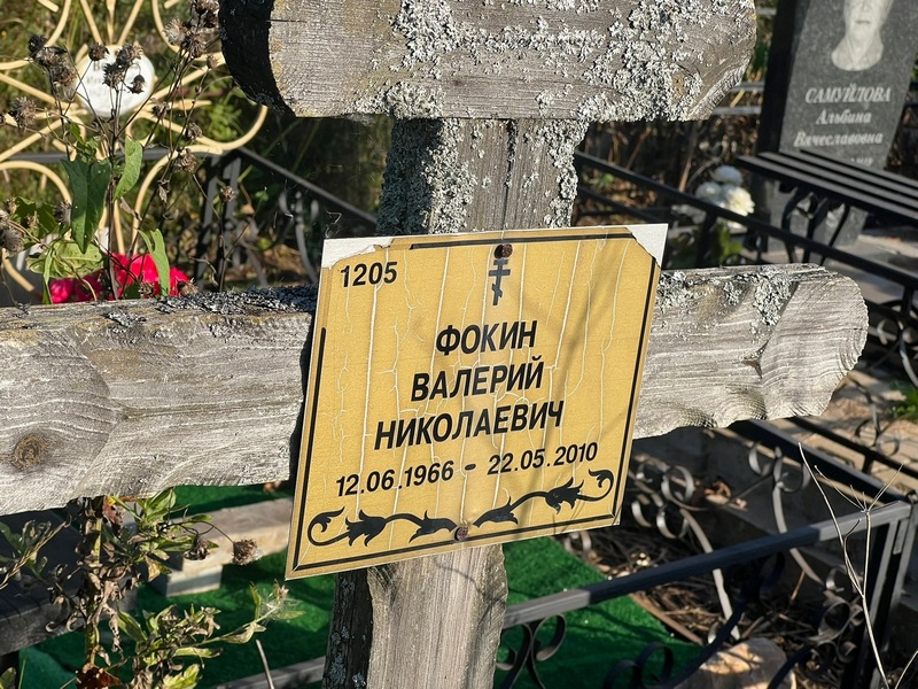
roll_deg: -8.5
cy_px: 344
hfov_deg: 25.3
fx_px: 2042
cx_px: 459
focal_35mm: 77
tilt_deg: -16.9
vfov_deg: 19.1
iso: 32
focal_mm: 9
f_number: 2.8
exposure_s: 1/440
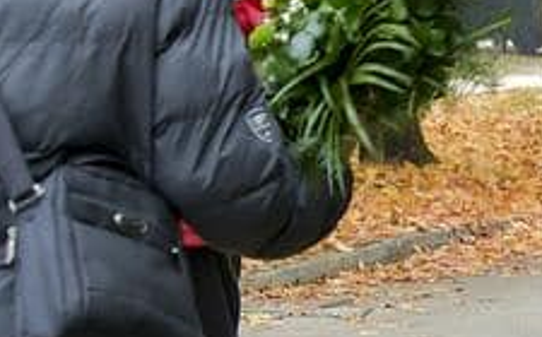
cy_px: 97
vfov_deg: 2.6
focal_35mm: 508
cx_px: 1436
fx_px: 7494
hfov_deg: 4.0
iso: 500
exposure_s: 1/160
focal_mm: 70
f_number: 6.3
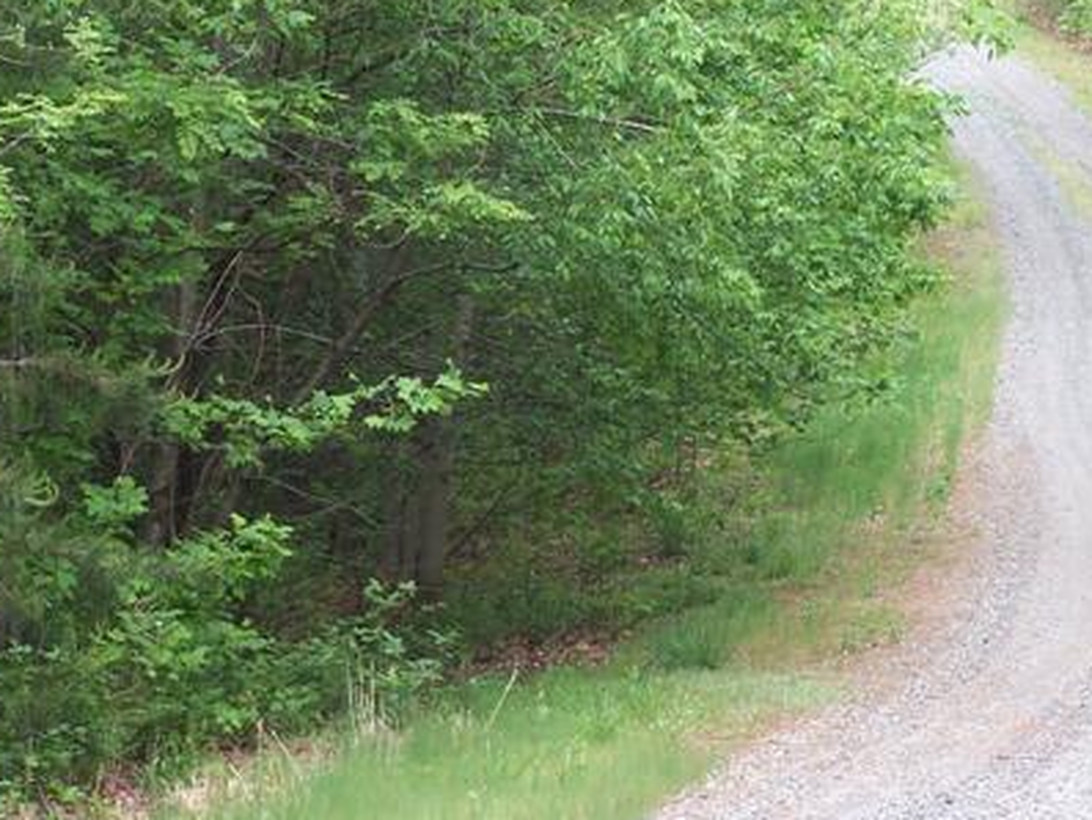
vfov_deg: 6.6
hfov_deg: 8.8
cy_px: 204
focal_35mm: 224
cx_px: 795
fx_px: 7068
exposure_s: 1/125
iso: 80
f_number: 3.2
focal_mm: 23.1
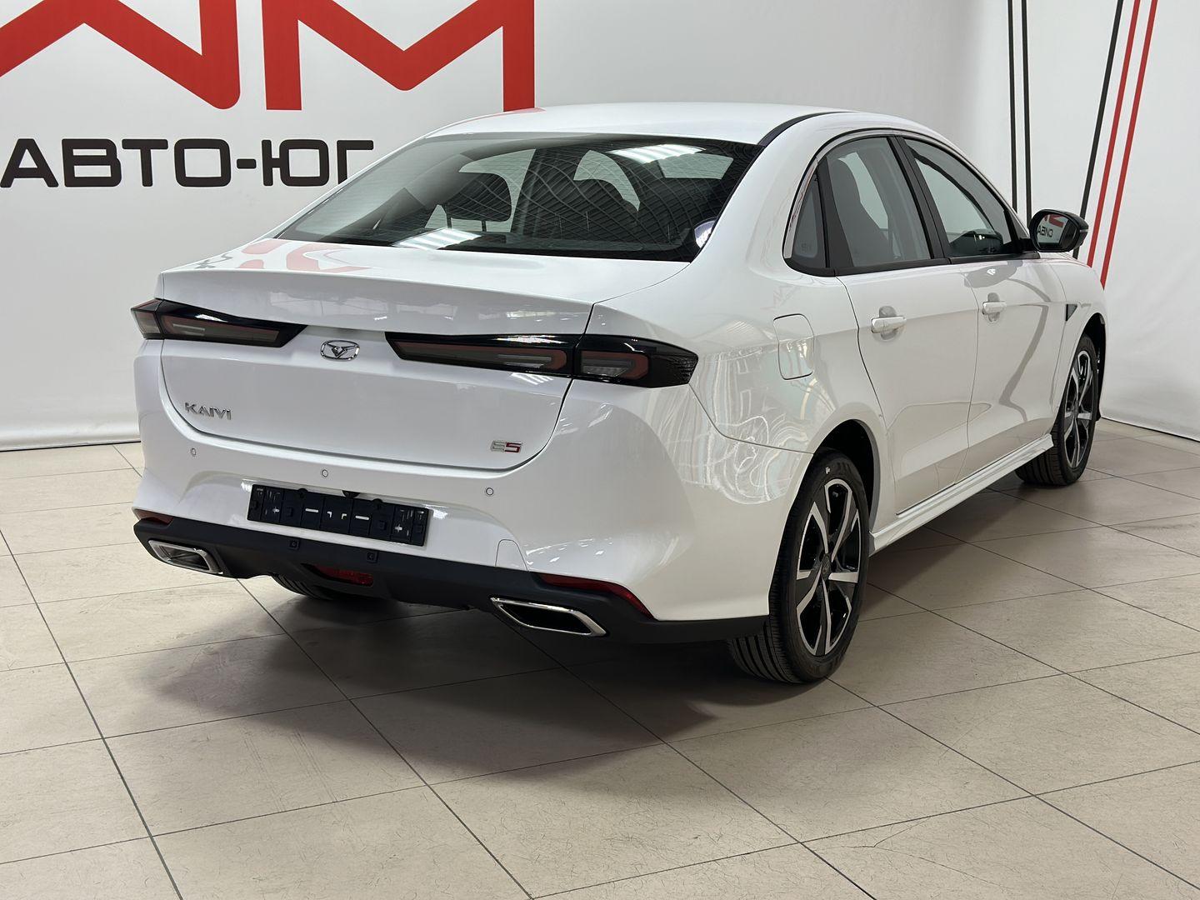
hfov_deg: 39.7
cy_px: 450
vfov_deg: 30.3
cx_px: 600
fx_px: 1664
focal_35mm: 48
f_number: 1.78
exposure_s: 1/100
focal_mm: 6.86
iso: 64
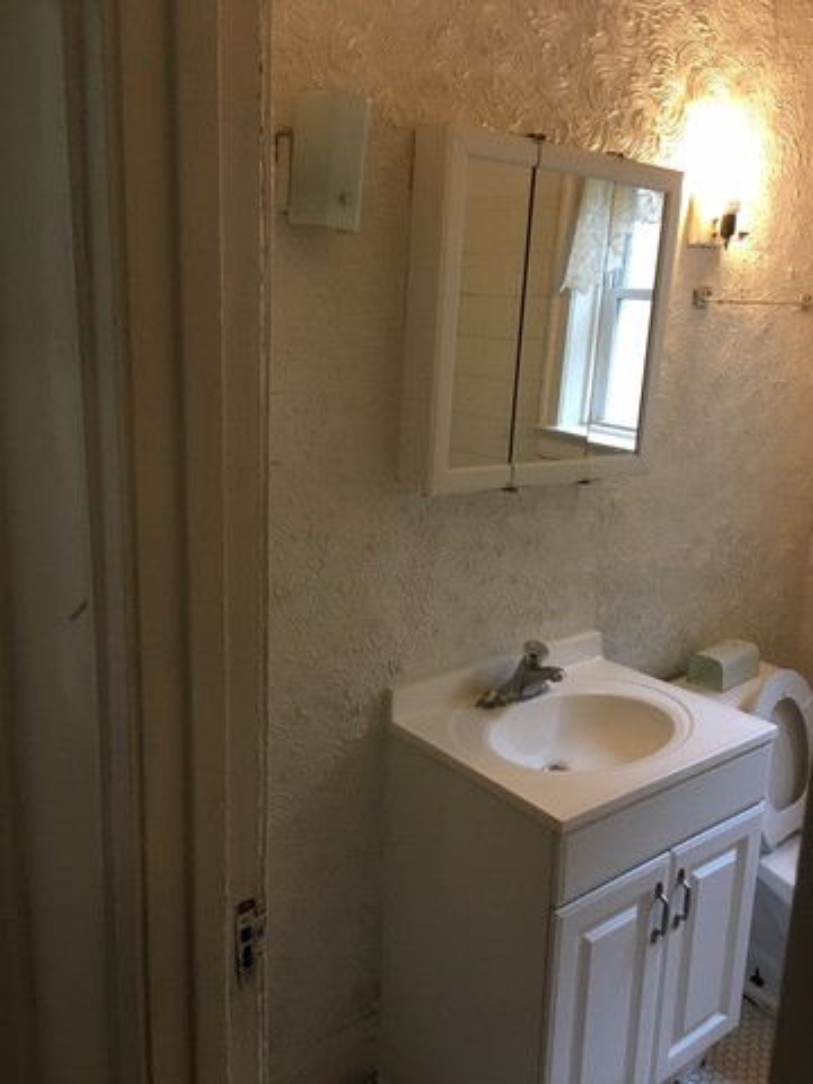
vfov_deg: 61.7
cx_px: 406
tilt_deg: -13.0
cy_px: 542
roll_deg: -2.8
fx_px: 908
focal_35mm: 29
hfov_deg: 48.2
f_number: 2.2
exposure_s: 1/15
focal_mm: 4.15
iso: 40
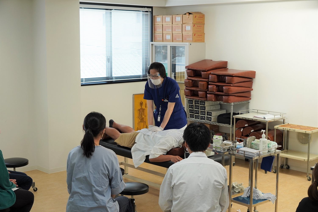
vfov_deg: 24.4
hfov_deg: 35.9
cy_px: 106
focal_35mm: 56
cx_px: 159
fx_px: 490
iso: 500
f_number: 4
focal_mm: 37
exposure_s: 1/160
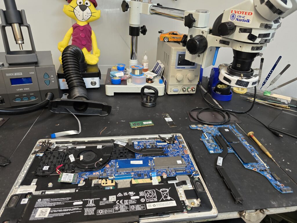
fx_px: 197
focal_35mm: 23
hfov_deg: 73.9
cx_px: 148
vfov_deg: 58.9
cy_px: 112
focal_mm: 6.3
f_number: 1.7
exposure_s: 1/120
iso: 400
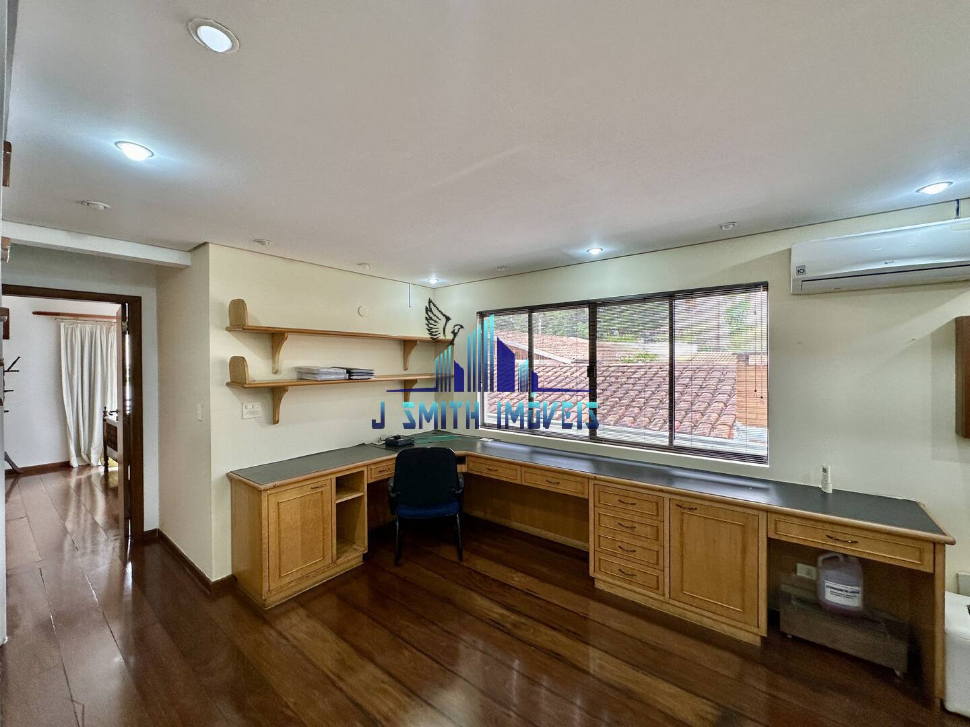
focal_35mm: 14
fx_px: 392
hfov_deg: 102.1
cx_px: 485
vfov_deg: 85.7
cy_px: 364
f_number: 2.2
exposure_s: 1/120
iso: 80
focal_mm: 2.22
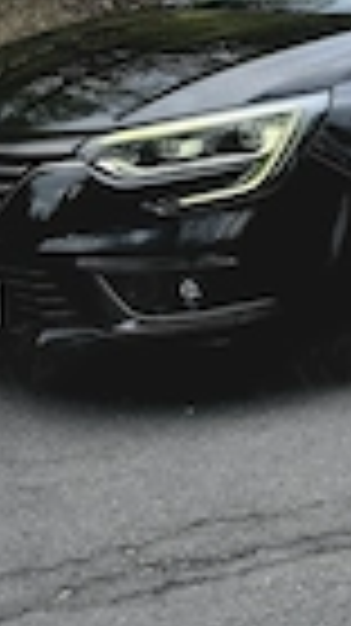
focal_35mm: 72
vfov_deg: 28.6
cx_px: 490
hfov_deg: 15.7
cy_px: 104
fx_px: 1193
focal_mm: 5.4
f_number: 1.8
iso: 25
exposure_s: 1/149
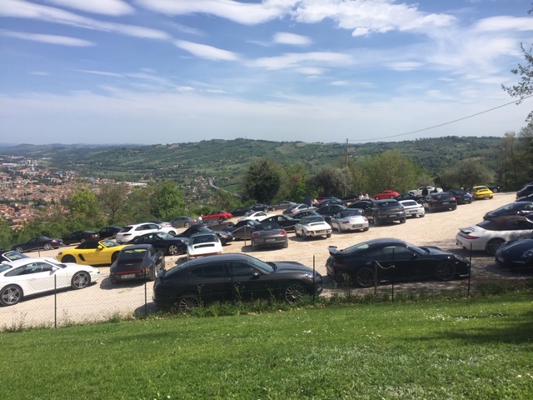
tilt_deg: -7.5
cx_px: 266
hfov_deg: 61.7
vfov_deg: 48.2
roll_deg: -0.3
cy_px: 200
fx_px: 447
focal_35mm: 29
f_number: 2.2
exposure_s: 1/2326
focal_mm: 4.15
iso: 32
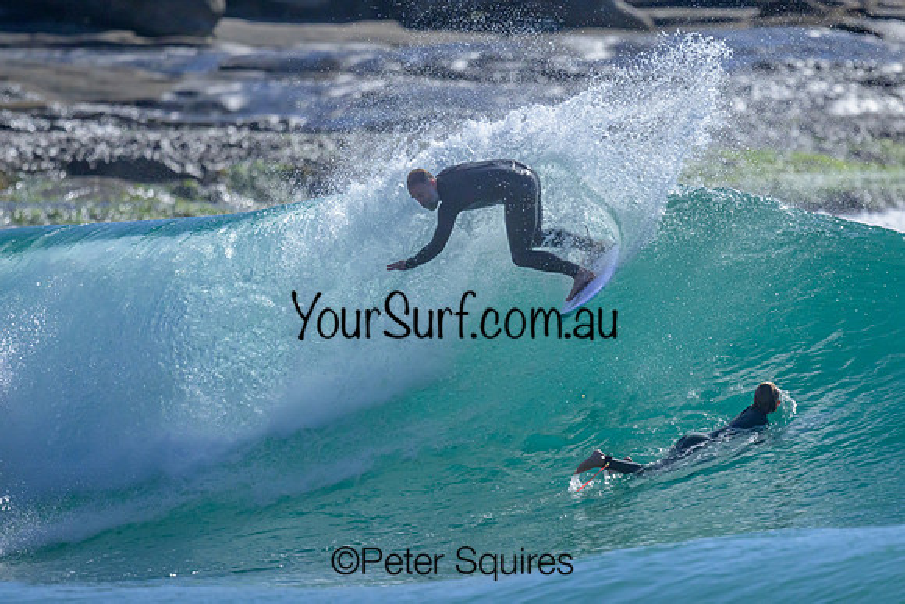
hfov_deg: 2.0
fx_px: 25473
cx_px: 573
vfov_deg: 1.4
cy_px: 318
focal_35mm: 1013
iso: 2200
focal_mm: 800
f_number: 6.3
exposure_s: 1/2000
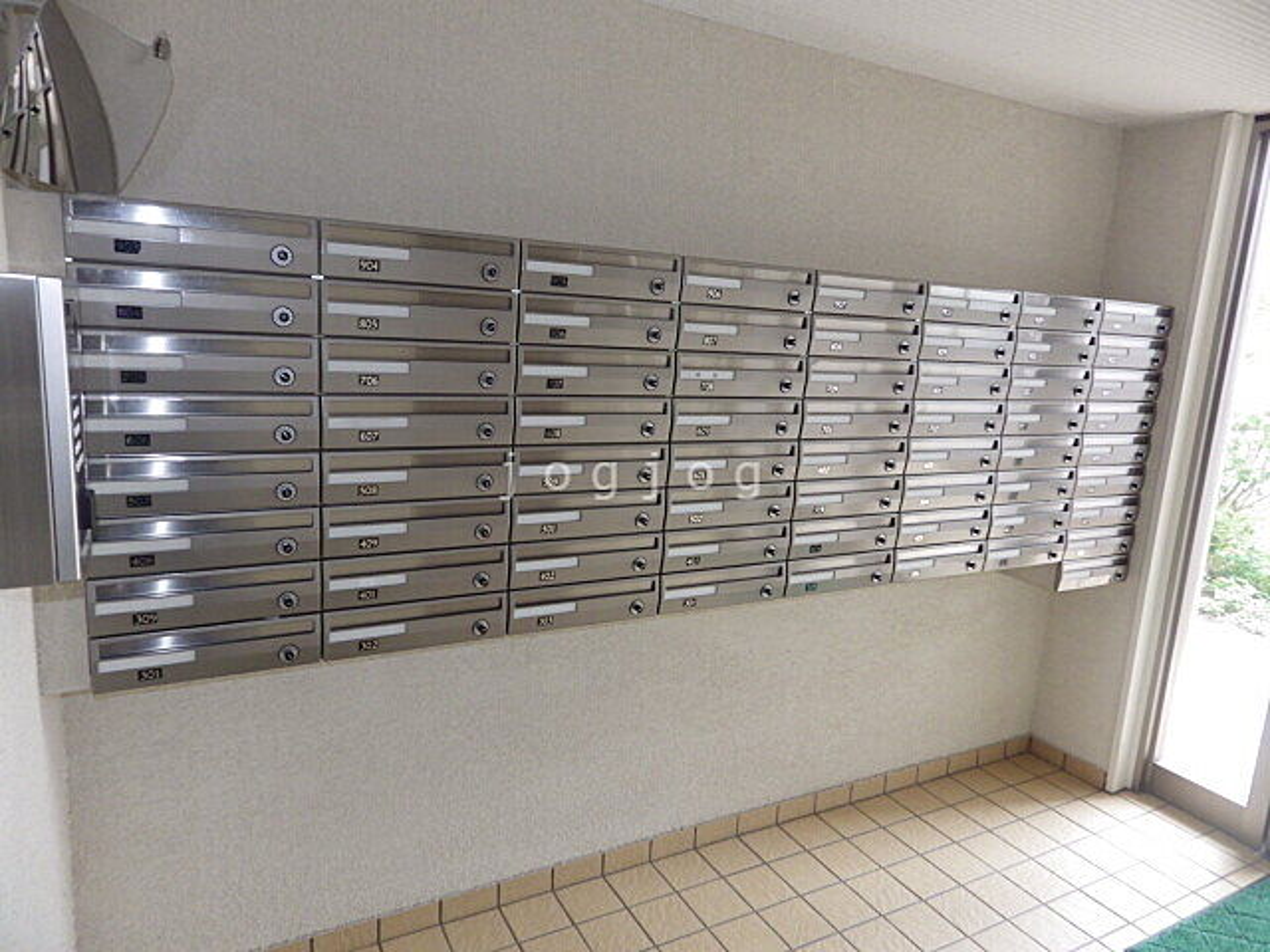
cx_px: 635
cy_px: 476
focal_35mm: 22
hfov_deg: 76.4
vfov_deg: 61.1
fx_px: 807
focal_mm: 4
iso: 200
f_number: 3.1
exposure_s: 1/45
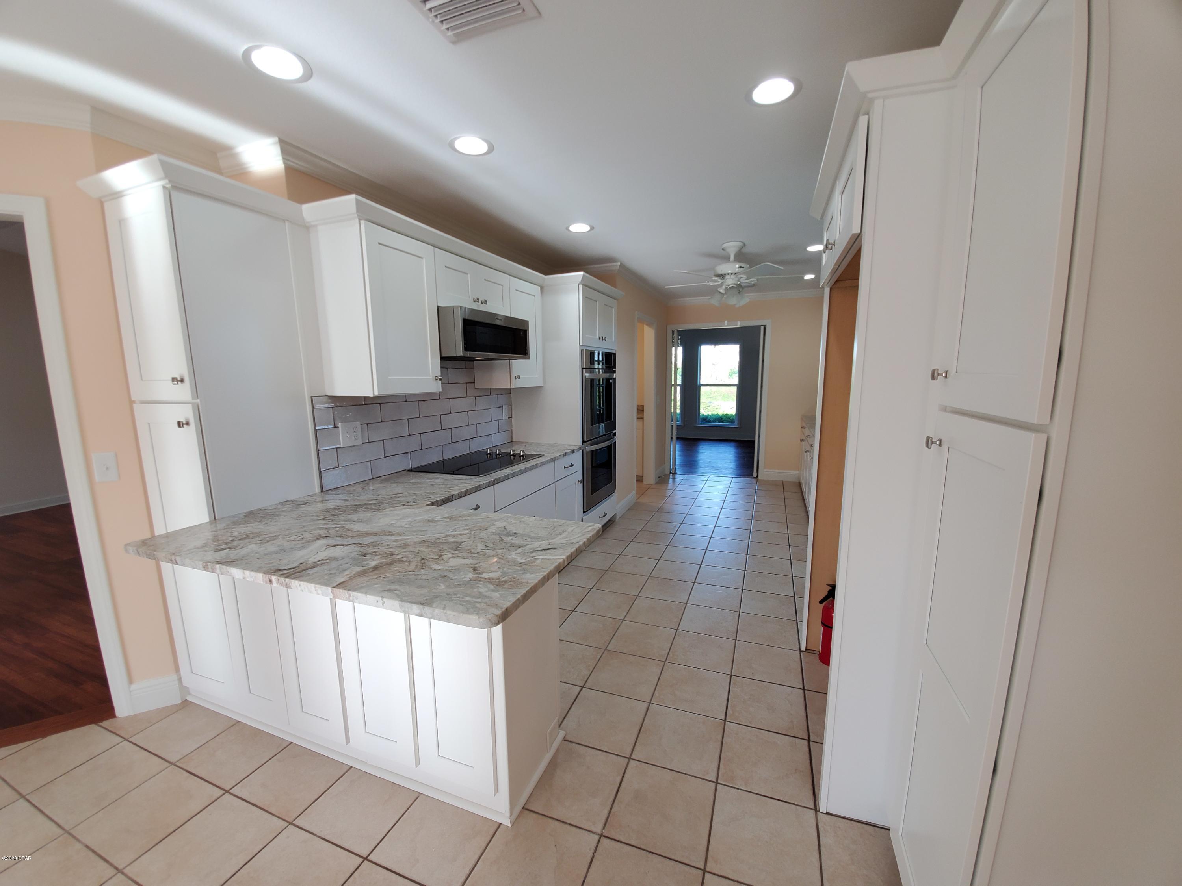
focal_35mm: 13
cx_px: 591
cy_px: 443
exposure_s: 1/60
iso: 64
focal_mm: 1.8
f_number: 2.2
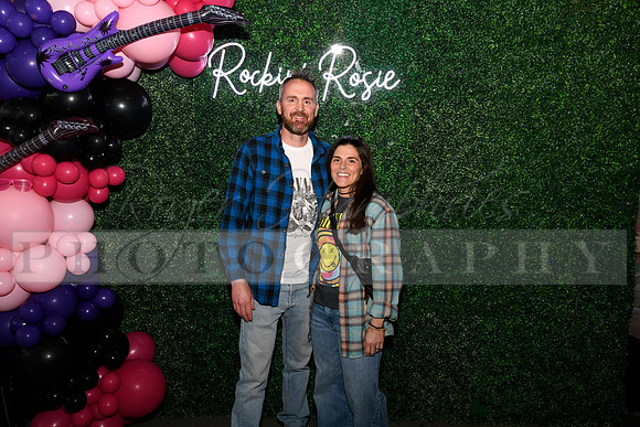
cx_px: 320
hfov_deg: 63.6
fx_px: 516
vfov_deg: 45.0
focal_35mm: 29
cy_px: 214
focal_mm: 29
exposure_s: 1/60
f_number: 6.3
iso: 500
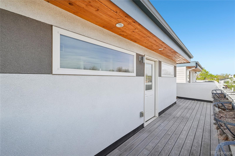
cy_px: 78
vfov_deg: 77.3
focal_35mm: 15
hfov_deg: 100.4
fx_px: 98
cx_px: 118
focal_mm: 10
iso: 800
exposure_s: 1/400
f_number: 8
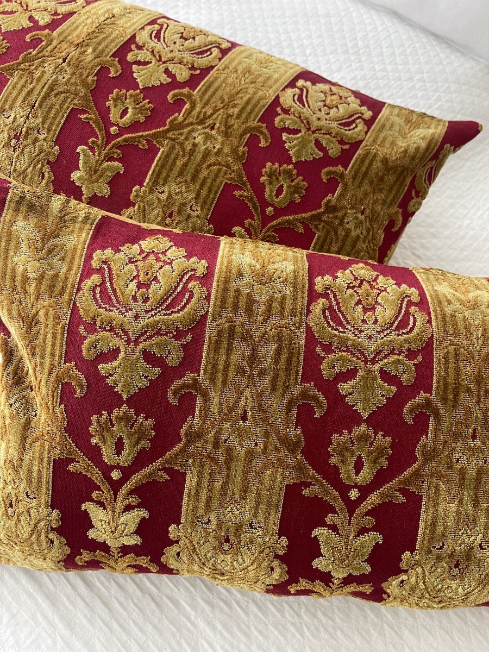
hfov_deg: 54.9
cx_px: 244
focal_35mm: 25
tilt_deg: -65.9
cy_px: 326
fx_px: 471
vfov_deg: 69.4
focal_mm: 5.1
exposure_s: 1/60
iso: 200
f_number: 1.6
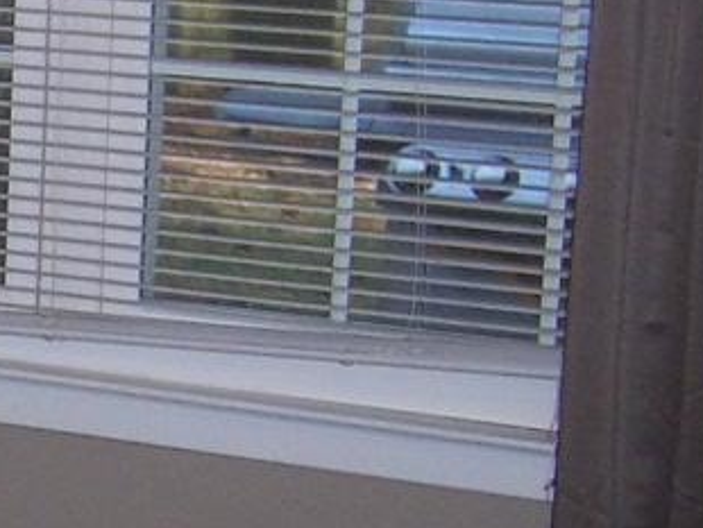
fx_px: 3354
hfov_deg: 10.9
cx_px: -698
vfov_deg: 8.9
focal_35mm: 165
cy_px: 546
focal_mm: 5.5
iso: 80
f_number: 2.8
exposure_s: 1/60
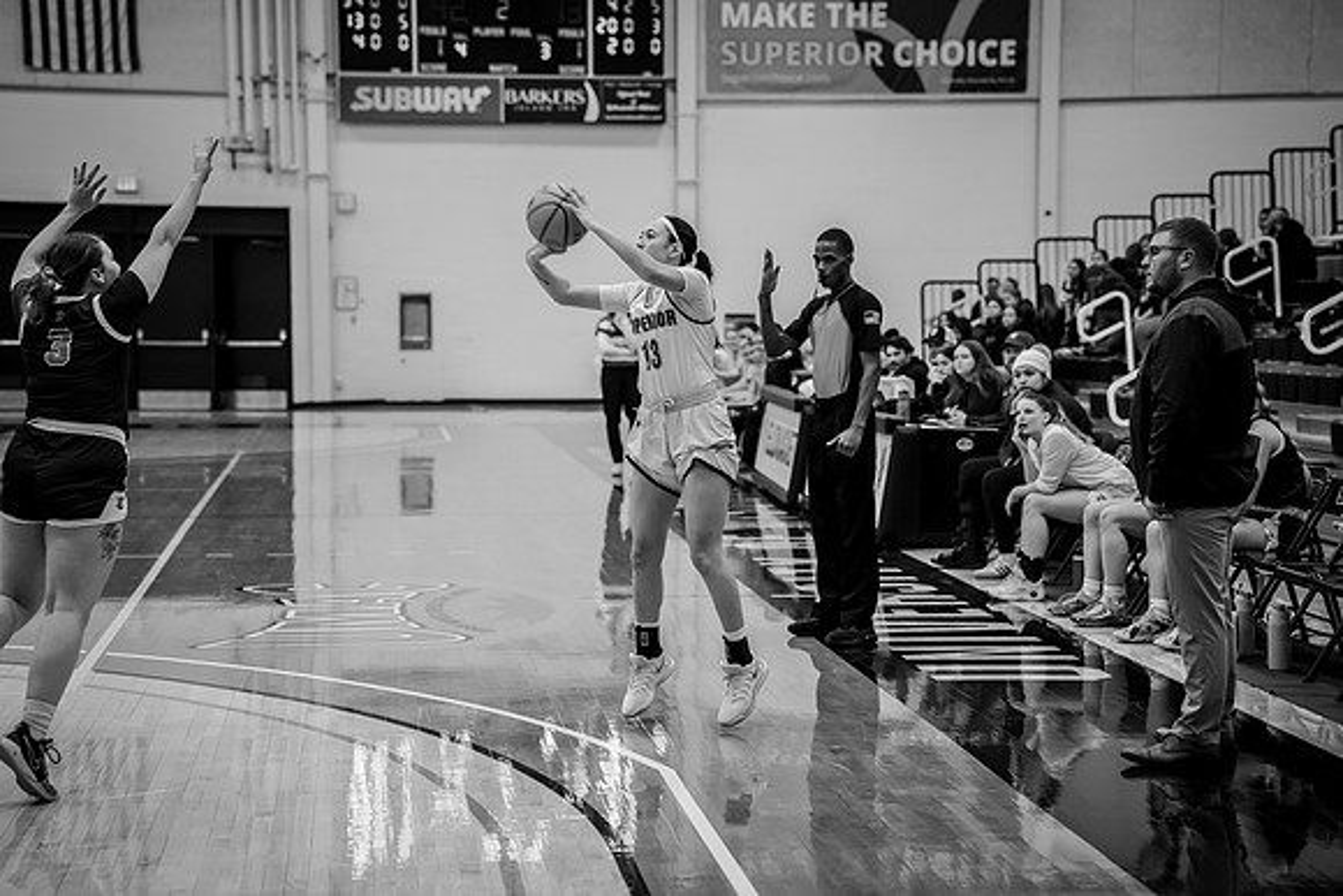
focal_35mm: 80
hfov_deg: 25.3
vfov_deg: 17.0
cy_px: 448
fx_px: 2994
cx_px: 682
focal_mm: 78
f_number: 2.8
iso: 1600
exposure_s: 1/640
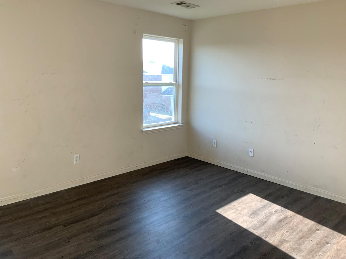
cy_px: 130
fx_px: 290
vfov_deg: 48.2
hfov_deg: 61.7
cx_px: 173
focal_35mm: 29
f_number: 1.8
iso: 20
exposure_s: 1/120
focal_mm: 3
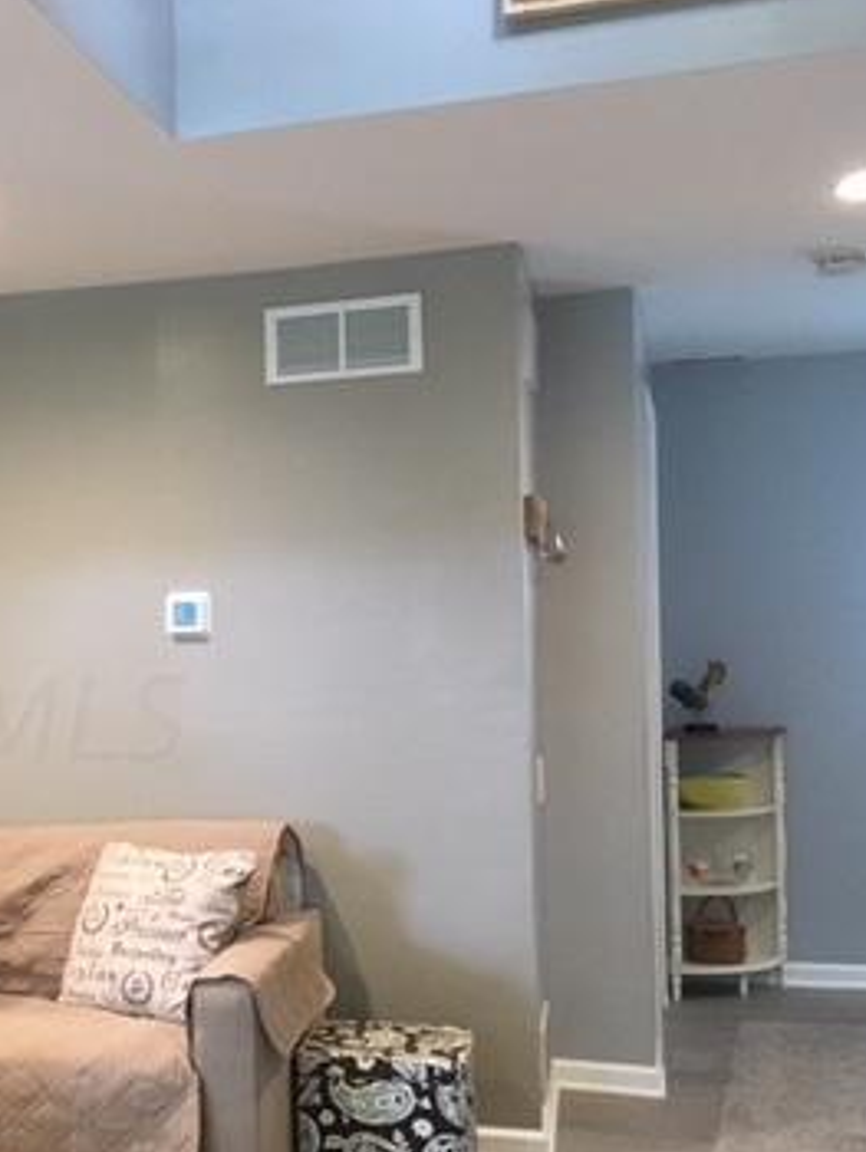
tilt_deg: -3.4
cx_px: -30
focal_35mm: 53
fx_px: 1766
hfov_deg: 25.9
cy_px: 711
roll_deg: +0.4
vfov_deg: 36.0
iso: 160
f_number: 2.2
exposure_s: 1/30
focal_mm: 4.15
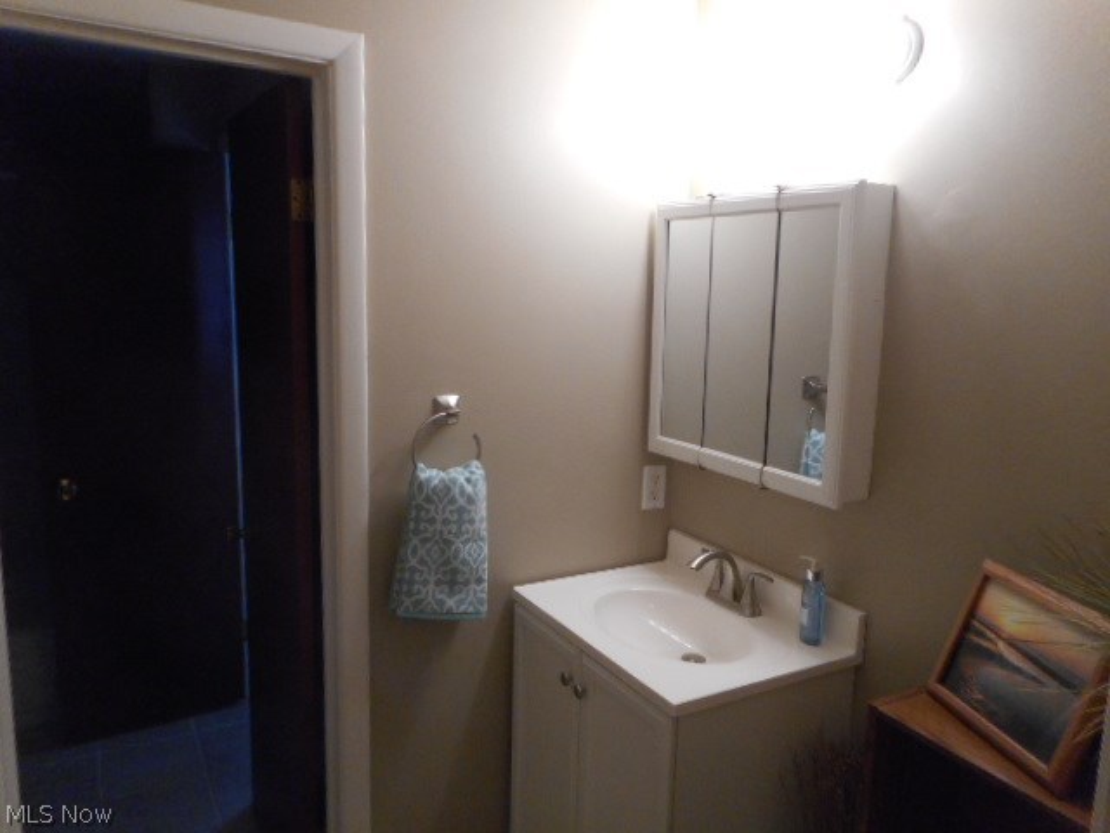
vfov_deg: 54.9
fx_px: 802
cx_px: 555
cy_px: 416
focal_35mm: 25
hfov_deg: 69.4
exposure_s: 1/30
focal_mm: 4.5
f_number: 3.7
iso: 280
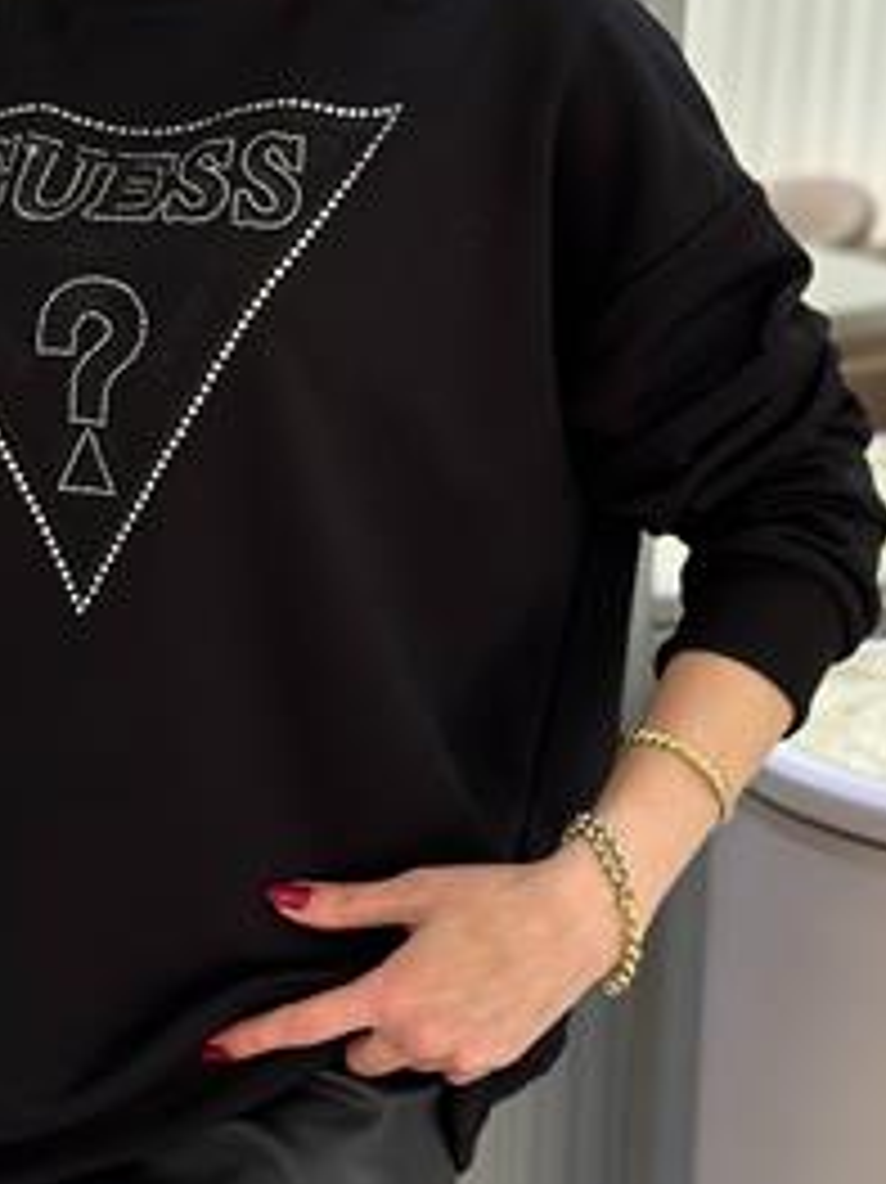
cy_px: 410
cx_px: 216
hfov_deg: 15.5
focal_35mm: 95
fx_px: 3245
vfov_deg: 20.6
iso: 125
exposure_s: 1/50
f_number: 1.78
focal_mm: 6.86
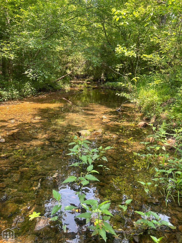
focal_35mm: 26
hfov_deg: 53.1
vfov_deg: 67.3
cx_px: 91
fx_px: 182
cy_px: 122
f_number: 1.5
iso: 40
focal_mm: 5.7
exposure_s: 1/178
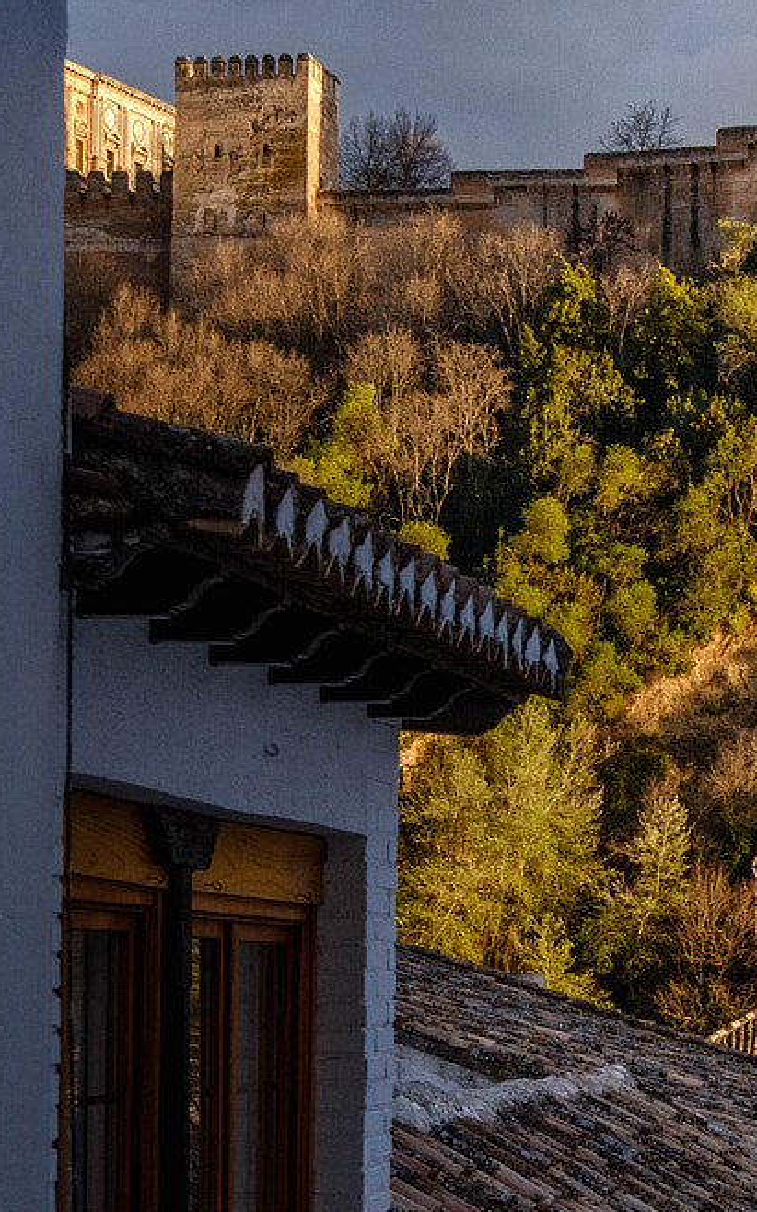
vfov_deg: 18.2
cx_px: 726
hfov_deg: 11.4
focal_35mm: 114
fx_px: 3765
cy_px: 879
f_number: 7.1
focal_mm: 30.9
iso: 500
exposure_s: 1/200
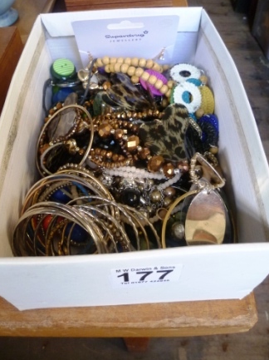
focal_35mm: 29
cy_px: 177
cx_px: 133
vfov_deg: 61.7
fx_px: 301
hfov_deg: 48.2
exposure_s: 1/30
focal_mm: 5
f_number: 2.8
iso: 320
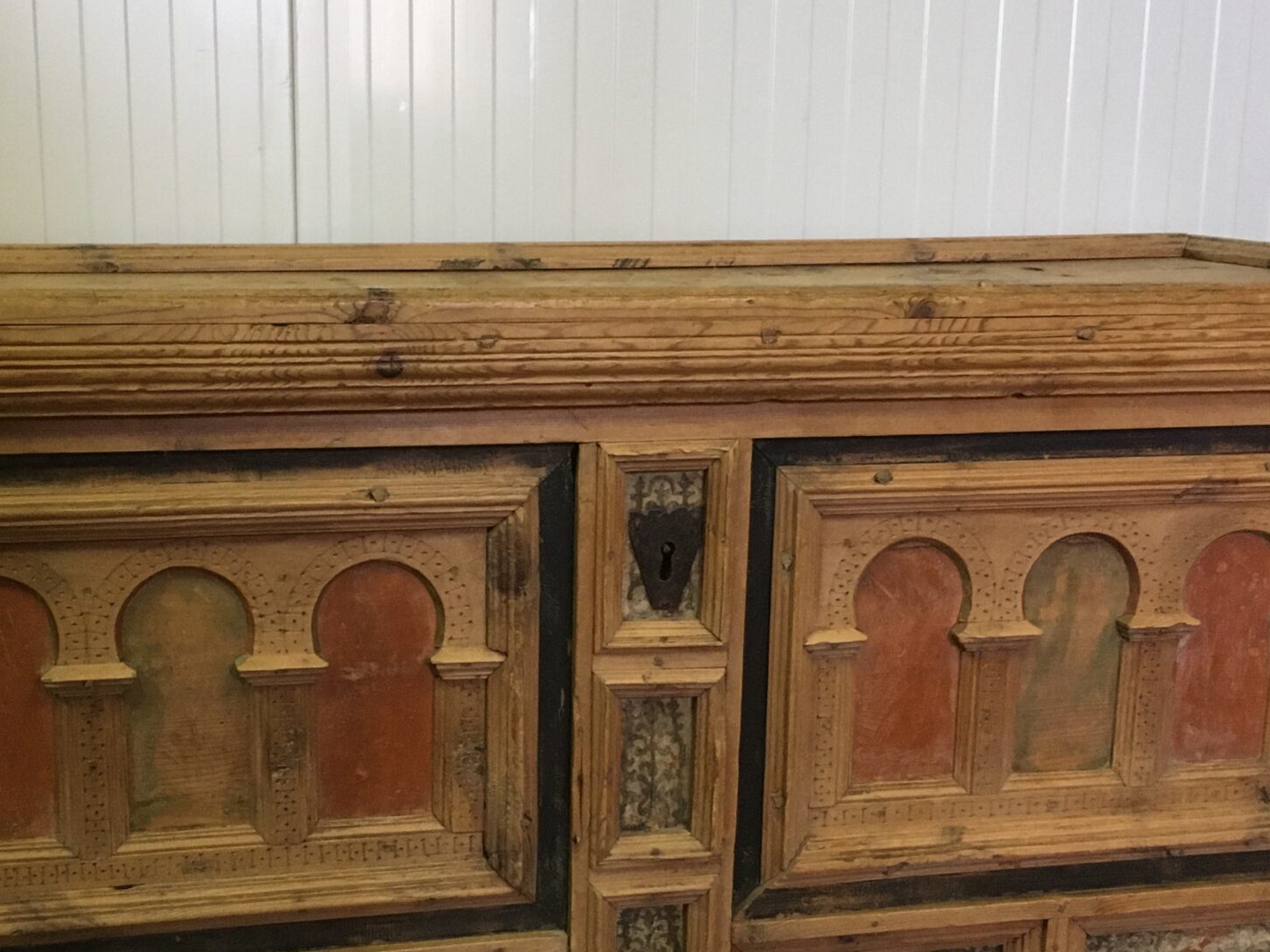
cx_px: 482
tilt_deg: -13.3
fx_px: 1871
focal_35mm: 51
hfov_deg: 37.3
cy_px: 585
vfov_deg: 28.5
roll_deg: -0.8
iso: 200
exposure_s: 1/25
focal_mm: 4.15
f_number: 2.2
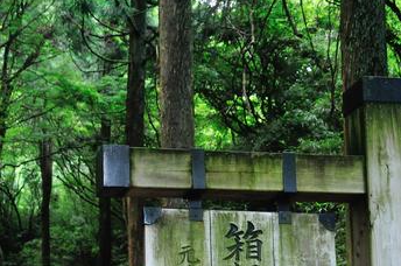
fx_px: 1034
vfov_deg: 14.5
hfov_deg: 21.9
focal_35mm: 93
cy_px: 244
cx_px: 148
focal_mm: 50
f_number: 8
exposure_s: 1/160
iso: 2000
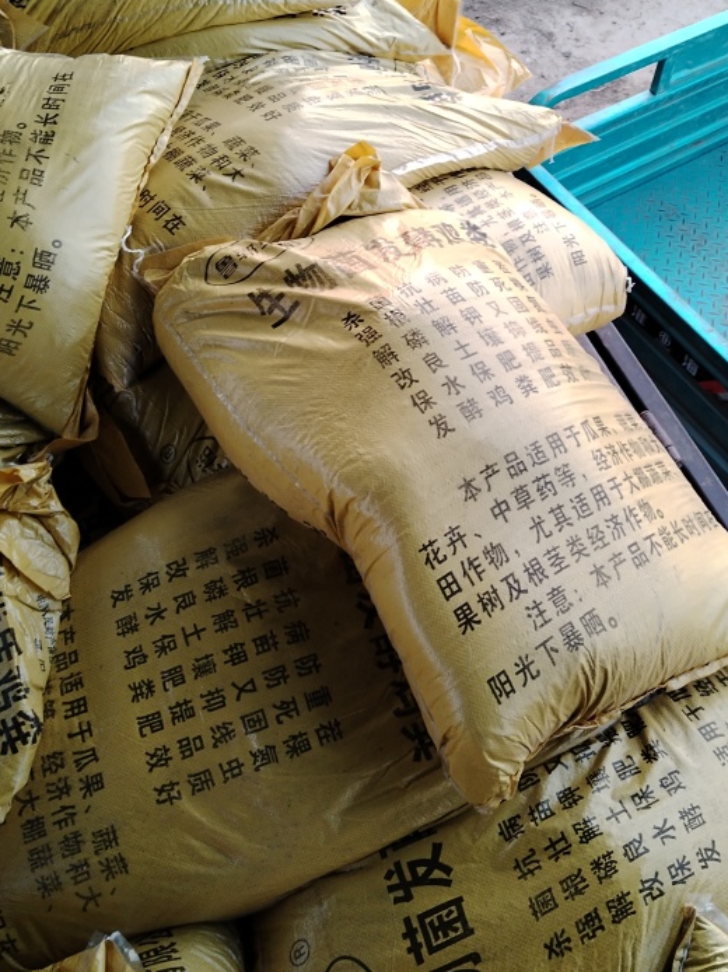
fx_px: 1122
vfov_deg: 46.2
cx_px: 491
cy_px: 337
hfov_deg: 35.5
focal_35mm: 40
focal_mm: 4.25
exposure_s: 1/50
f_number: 1.8
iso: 214
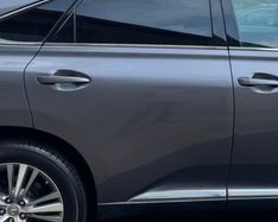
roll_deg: +0.7
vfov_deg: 23.2
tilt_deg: -3.3
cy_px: 23
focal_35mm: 64
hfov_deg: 28.9
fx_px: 526
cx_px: 227
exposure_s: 1/4310
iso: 80
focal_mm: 6.76
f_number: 1.78
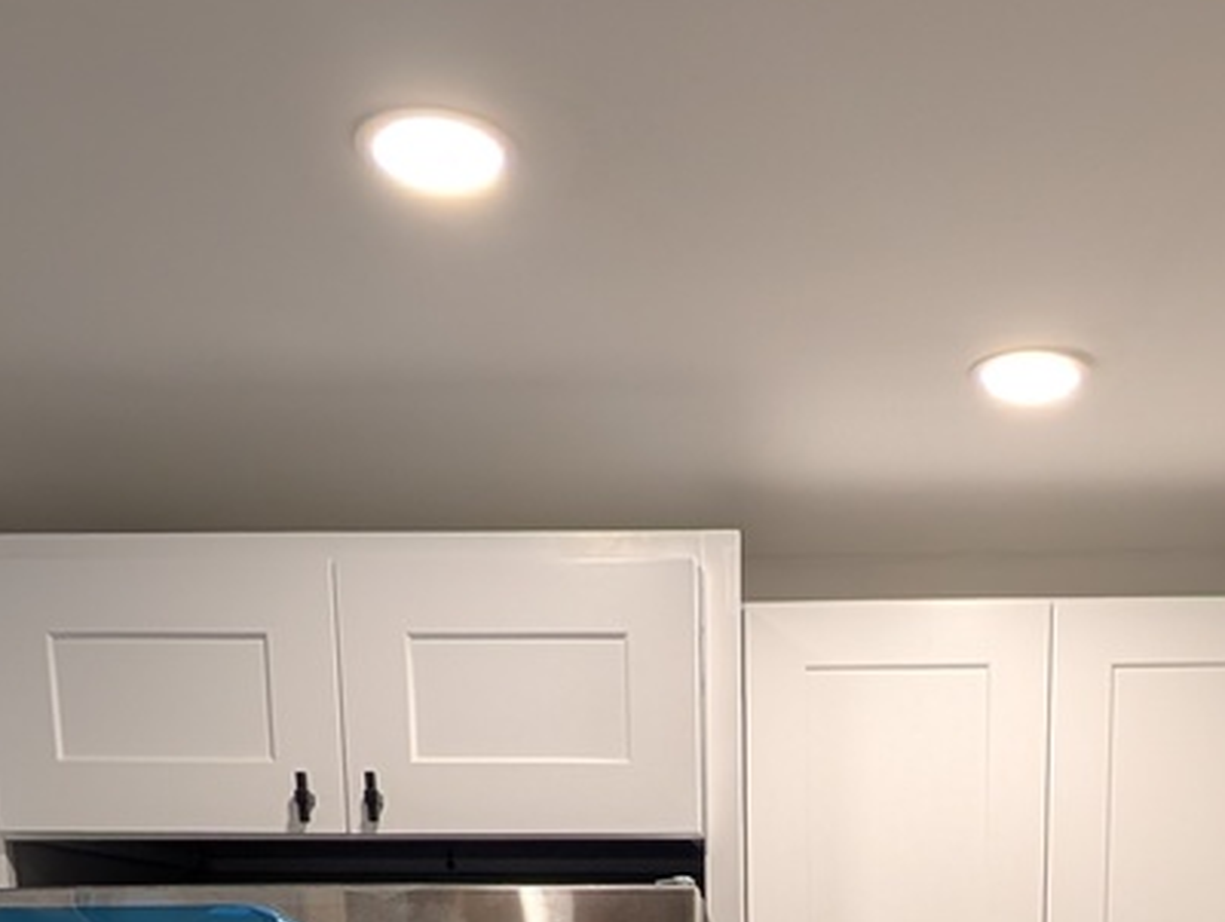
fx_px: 1524
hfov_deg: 43.3
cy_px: 1363
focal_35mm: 43
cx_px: 796
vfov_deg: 25.7
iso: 51
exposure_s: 1/62.7
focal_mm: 2.02
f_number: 1.7
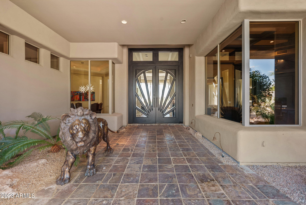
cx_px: 153
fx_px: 128
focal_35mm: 15
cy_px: 102
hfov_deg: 100.4
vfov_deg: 77.4
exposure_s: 1/10
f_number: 8
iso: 800
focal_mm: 15
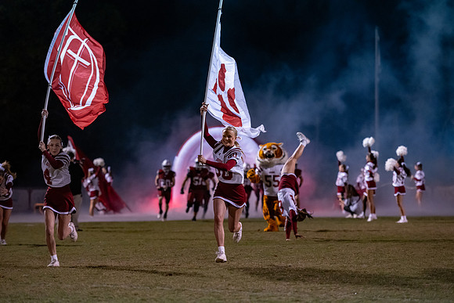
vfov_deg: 10.2
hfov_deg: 15.2
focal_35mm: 135
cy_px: 152
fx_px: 1703
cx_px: 227
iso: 3600
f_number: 2.8
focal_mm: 135
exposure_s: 1/640
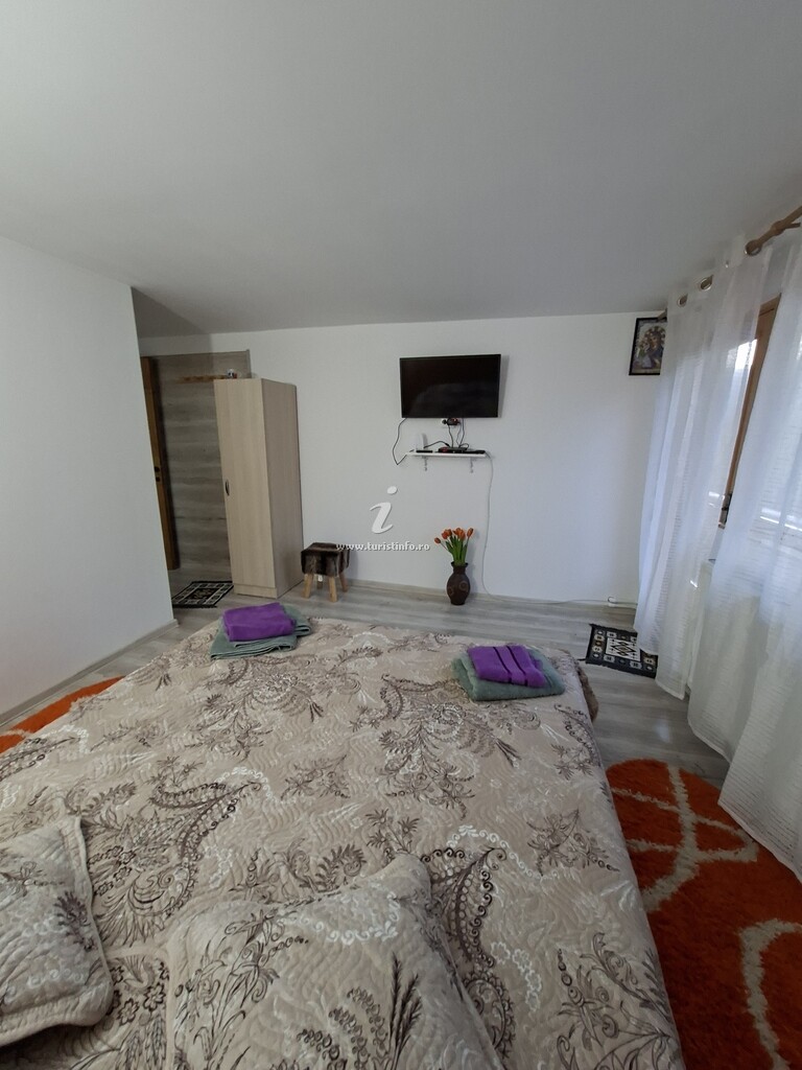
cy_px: 535
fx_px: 402
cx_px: 401
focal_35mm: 13
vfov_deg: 106.2
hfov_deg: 89.9
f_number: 2.2
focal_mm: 1.74
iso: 200
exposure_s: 1/24
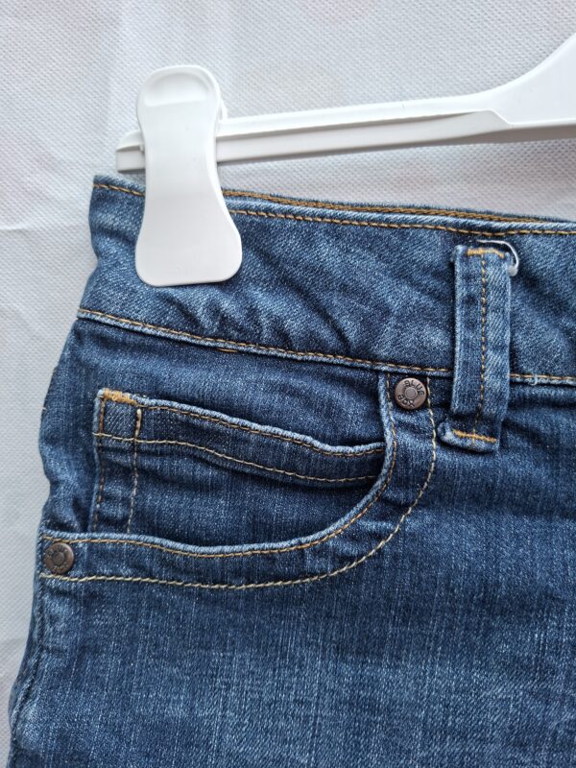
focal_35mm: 23
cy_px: 384
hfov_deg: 58.9
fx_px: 510
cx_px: 288
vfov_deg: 73.9
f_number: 1.8
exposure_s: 1/100
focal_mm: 5.54
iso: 64
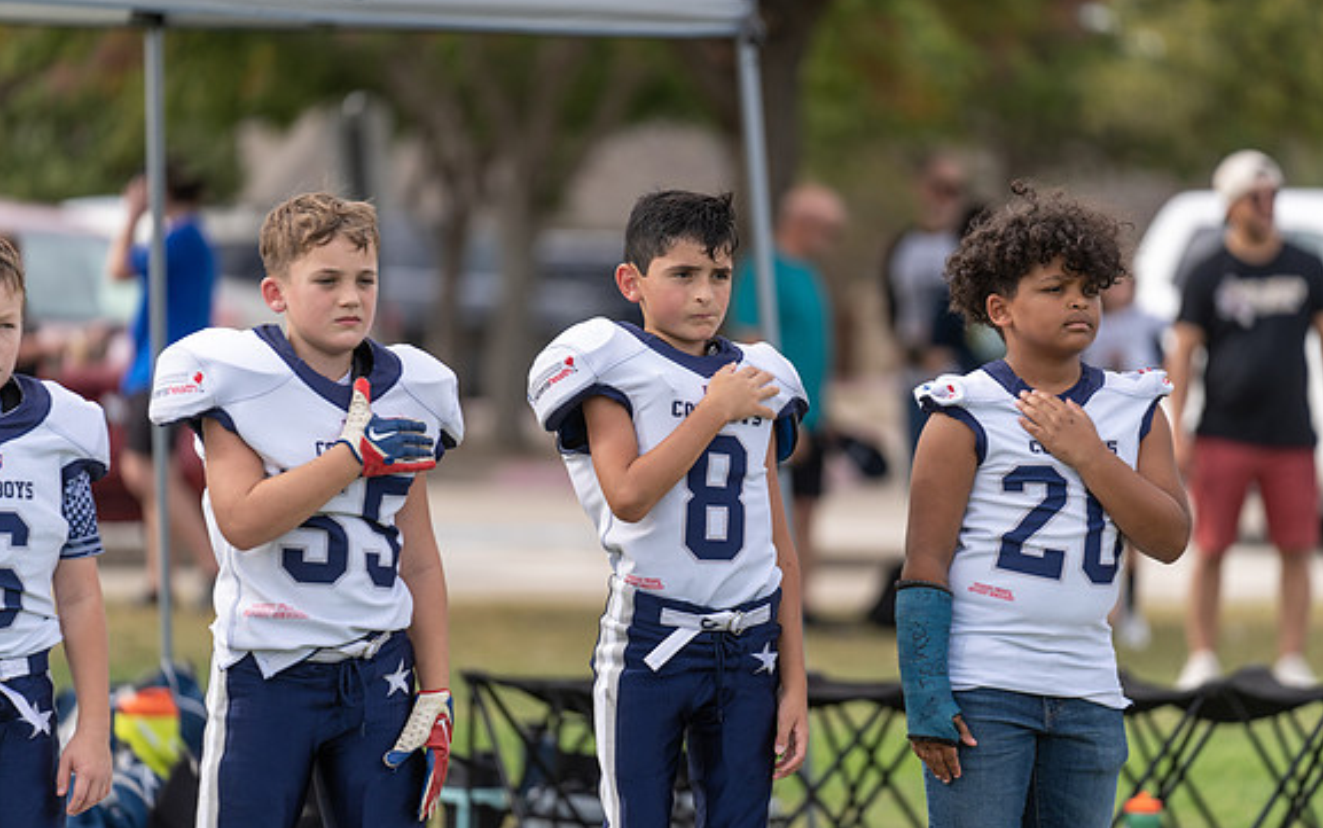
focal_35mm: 205
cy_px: 435
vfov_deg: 6.4
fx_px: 7394
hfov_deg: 10.2
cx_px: 660
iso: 160
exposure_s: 1/1250
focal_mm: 200
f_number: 2.8
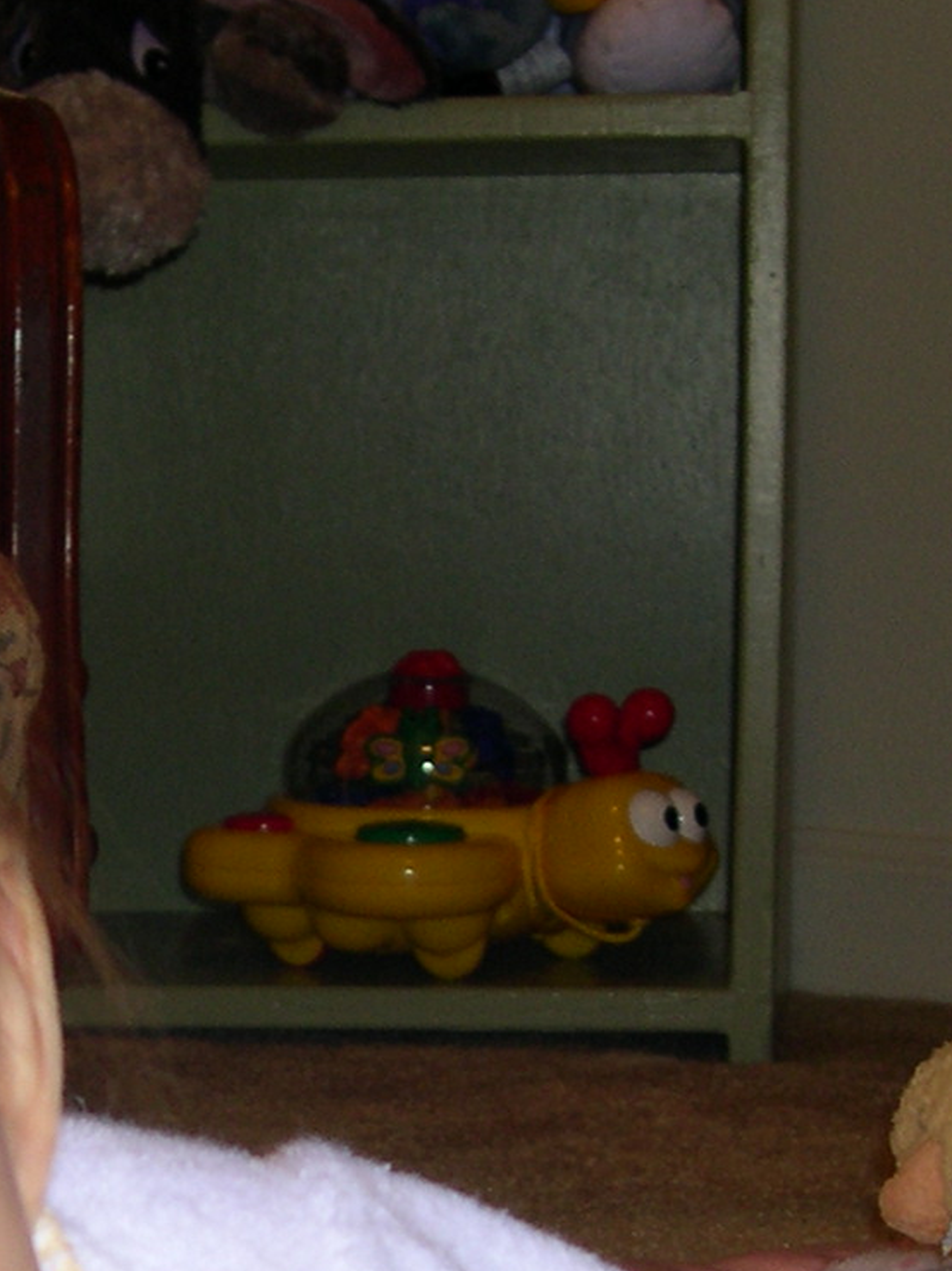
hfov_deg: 12.6
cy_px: 1326
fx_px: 4293
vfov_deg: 16.4
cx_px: 122
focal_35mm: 117
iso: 100
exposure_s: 1/60
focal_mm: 8
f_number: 2.8
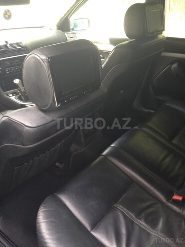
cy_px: 124
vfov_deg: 55.4
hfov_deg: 42.9
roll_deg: +1.6
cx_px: 92
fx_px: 235
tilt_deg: -32.2
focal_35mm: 33
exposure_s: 1/20
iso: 50
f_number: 2.4
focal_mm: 4.12
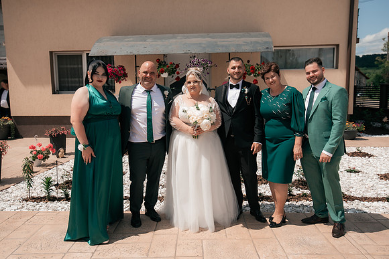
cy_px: 129
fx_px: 313
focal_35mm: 29
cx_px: 194
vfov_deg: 45.1
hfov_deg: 63.8
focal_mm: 27
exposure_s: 1/3200
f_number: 4
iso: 320
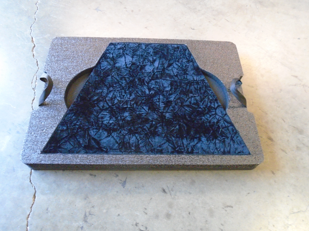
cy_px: 116
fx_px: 232
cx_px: 154
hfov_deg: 67.3
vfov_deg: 53.1
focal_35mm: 26
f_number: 3.2
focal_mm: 4.6
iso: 800
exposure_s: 1/20
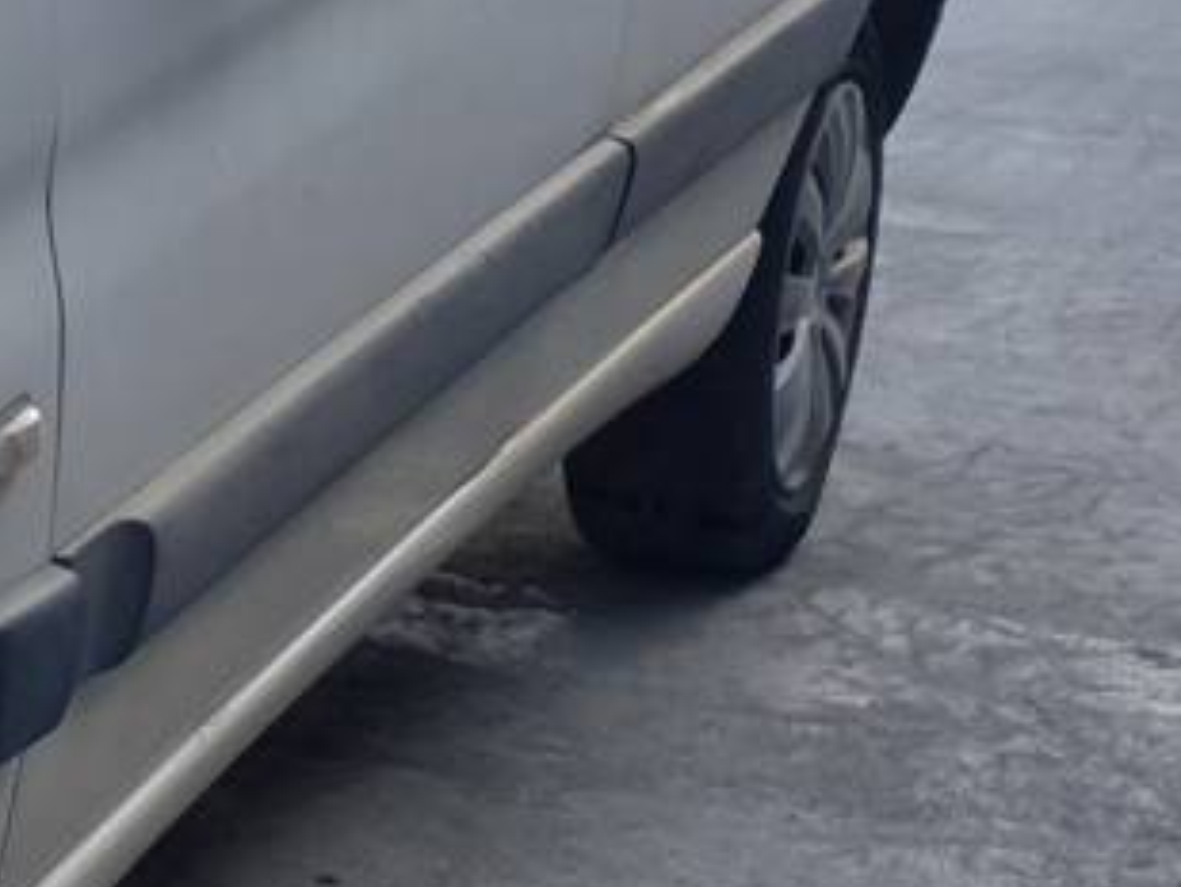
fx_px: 4130
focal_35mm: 121
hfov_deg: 13.8
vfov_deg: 12.3
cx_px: -1196
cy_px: 405
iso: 50
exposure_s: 1/666
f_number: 2.4
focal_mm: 4.3
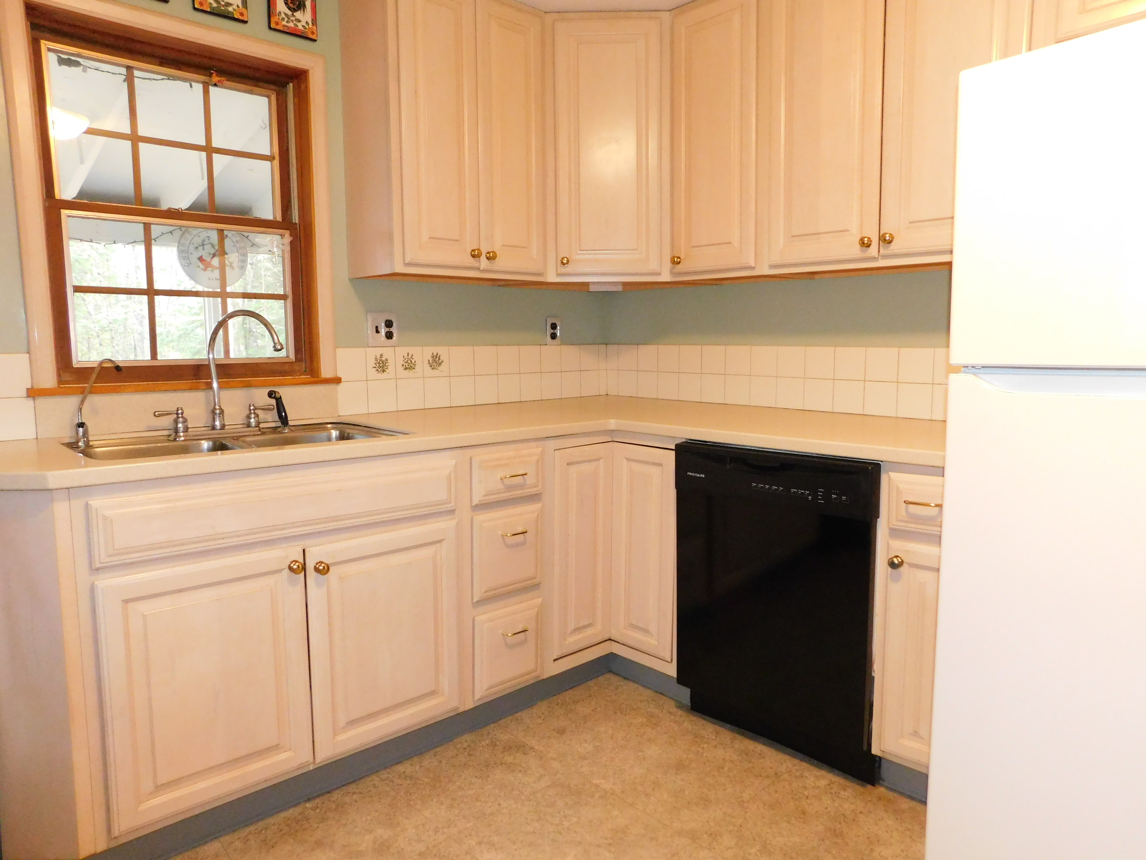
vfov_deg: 58.9
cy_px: 430
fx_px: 761
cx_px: 573
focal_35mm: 23
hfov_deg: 73.9
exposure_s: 1/25
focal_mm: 4
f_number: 3
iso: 800
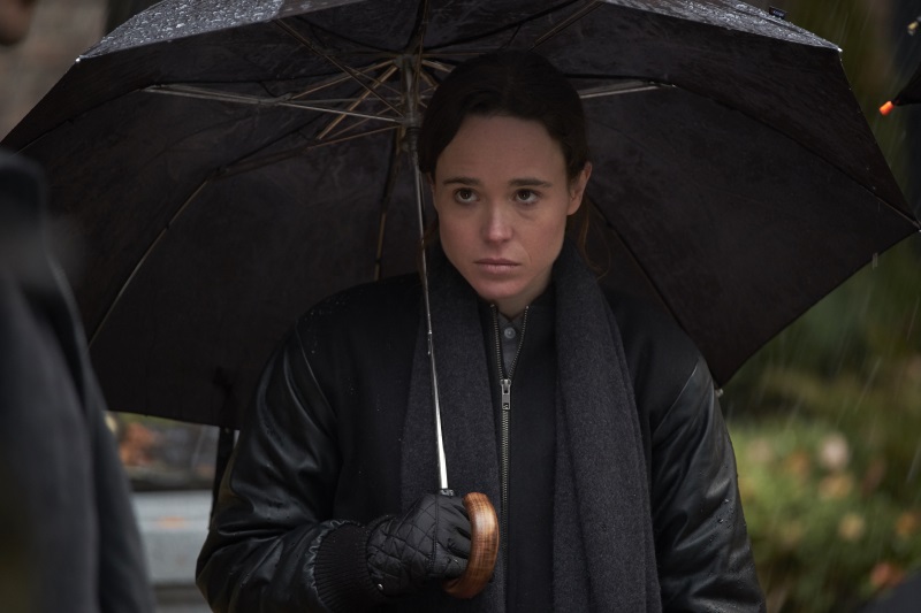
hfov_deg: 10.6
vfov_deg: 7.1
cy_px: 306
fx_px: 4962
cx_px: 460
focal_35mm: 194
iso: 1600
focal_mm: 129.2
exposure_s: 1/125
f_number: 2.8
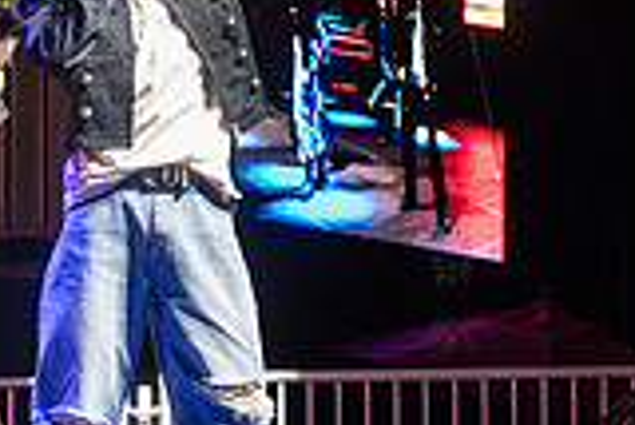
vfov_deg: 6.3
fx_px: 3849
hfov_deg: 9.4
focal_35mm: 218
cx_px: -14
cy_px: 196
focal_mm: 53
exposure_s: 1/400
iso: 4000
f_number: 4
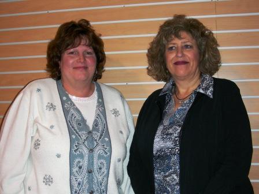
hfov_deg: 39.7
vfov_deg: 30.3
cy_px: 97
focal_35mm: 48
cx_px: 130
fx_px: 359
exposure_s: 1/60.1
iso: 50
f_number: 3.5
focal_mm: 8
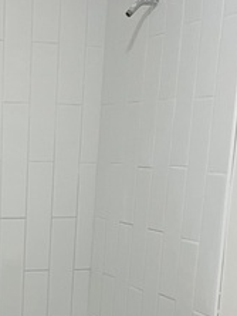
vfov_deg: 23.7
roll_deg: -1.4
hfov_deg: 18.4
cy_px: 331
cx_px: 0
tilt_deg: -15.2
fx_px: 711
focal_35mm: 78
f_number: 1.5
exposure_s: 1/60
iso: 100
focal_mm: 5.7
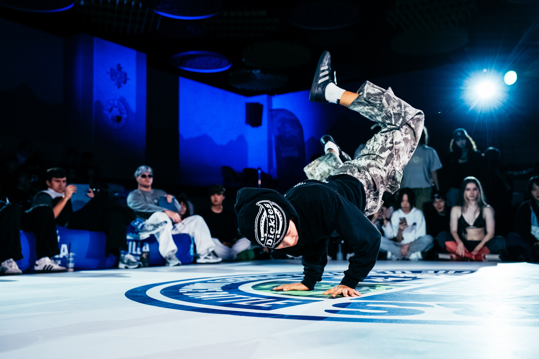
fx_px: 599
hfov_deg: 48.5
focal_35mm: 40
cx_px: 270
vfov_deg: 33.4
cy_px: 180
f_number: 2.8
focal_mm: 40
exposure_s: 1/800
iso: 3200
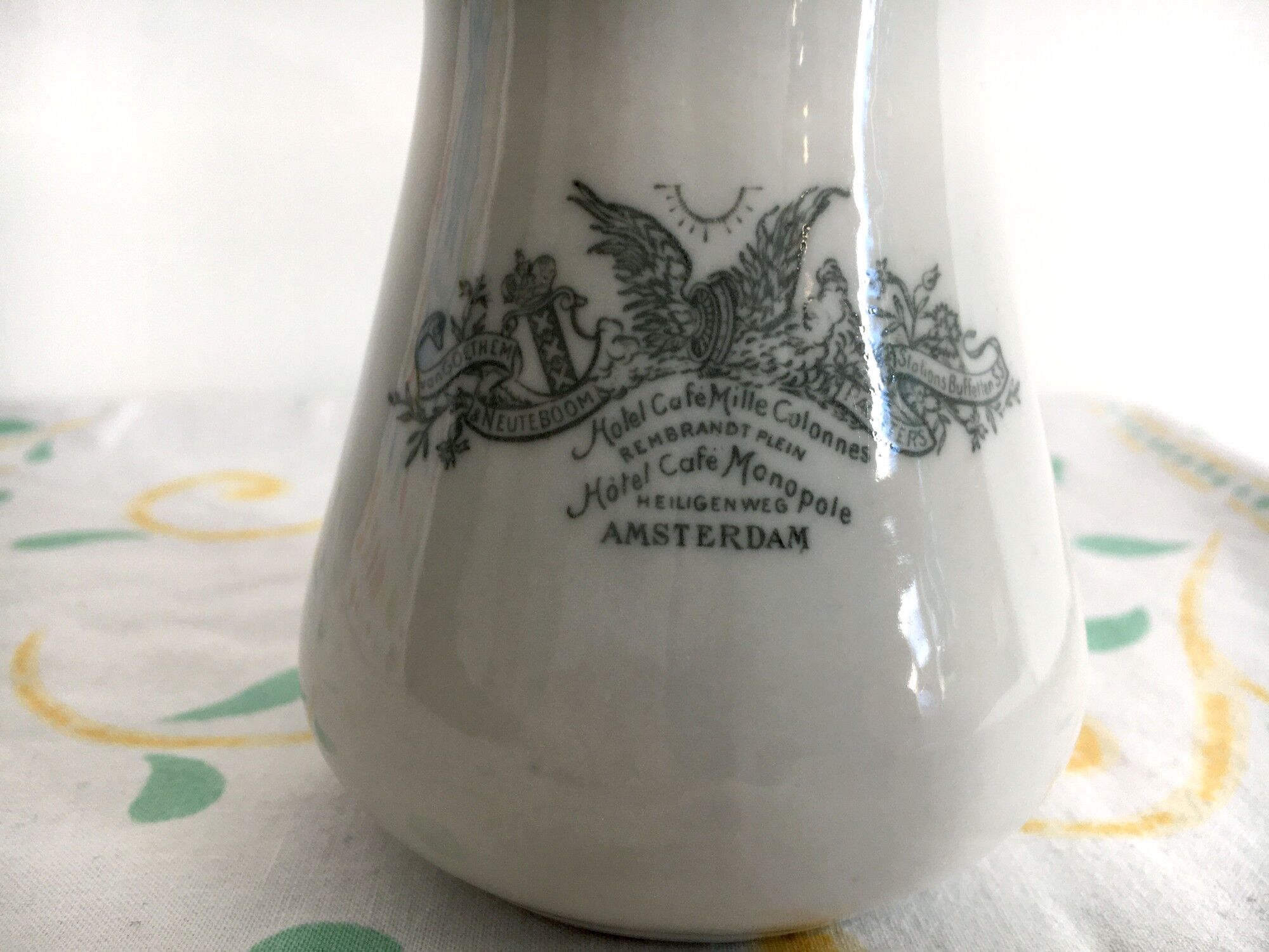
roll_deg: -0.8
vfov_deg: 48.2
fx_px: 1063
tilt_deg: -15.9
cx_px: 634
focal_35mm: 29
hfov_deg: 61.7
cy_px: 476
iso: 32
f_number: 2.2
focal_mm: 4.15
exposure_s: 1/50
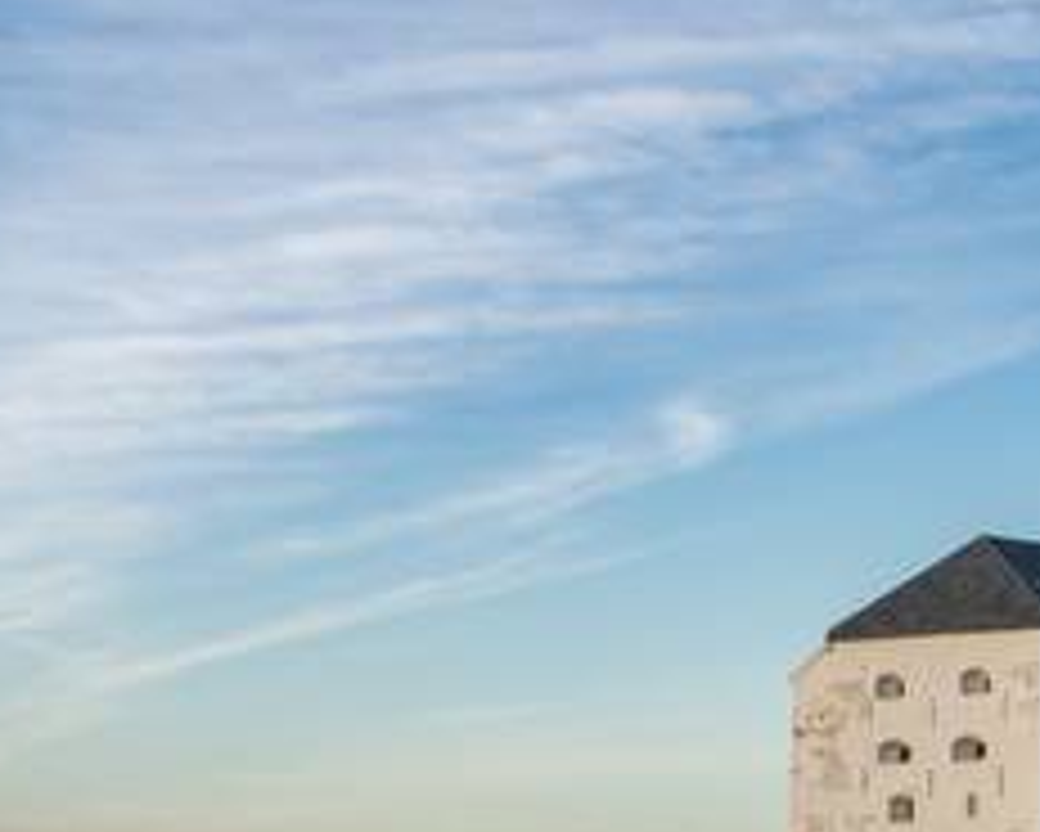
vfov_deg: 13.8
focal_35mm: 109
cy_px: 917
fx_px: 3371
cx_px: 500
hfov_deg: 17.5
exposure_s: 1/200
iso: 500
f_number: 13
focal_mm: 25
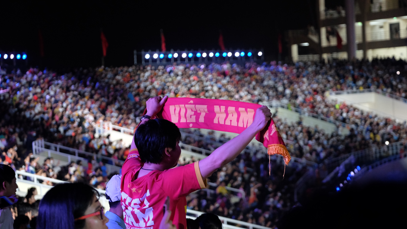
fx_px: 885
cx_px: 203
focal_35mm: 82
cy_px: 123
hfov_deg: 25.9
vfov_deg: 14.7
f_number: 2.8
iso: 2000
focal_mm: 52
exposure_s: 1/60
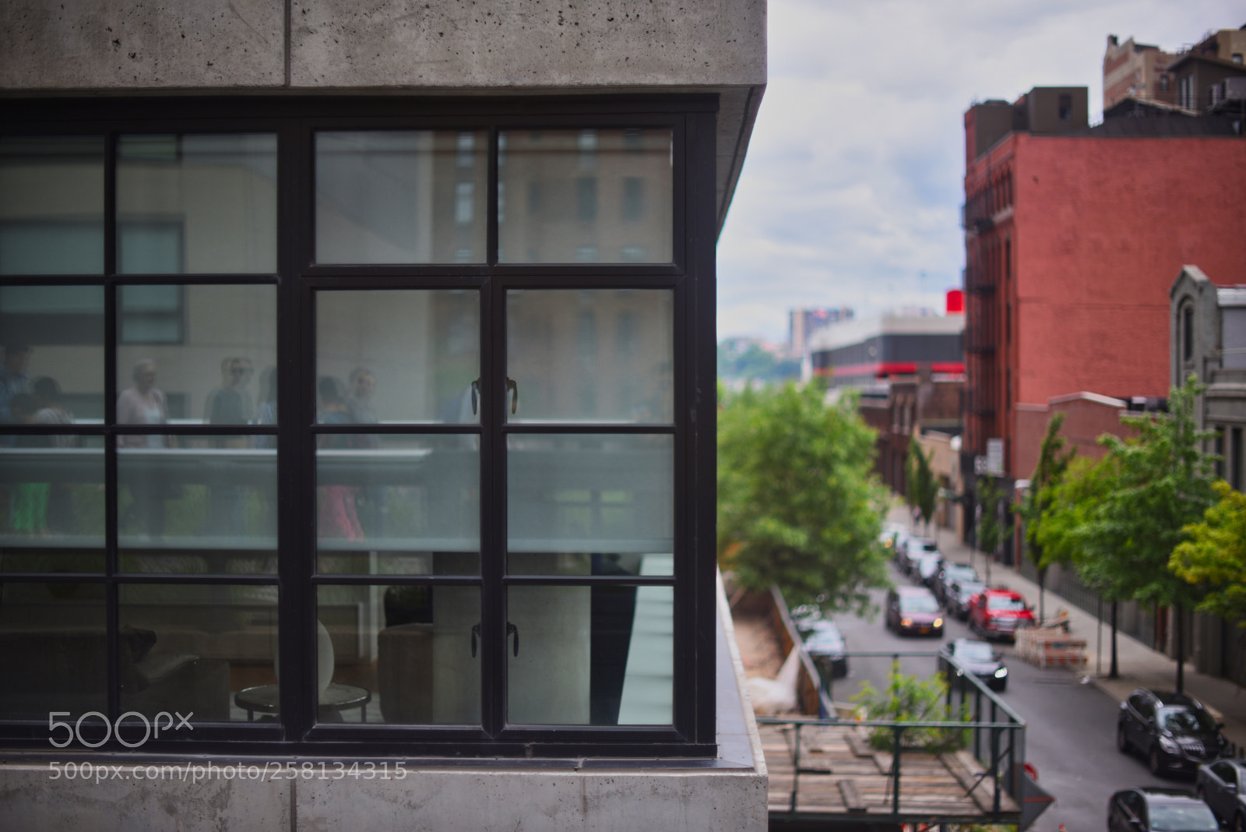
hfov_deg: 39.6
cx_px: 623
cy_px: 416
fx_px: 1731
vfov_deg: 27.0
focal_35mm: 50
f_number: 1.4
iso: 100
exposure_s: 1/2000
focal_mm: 50
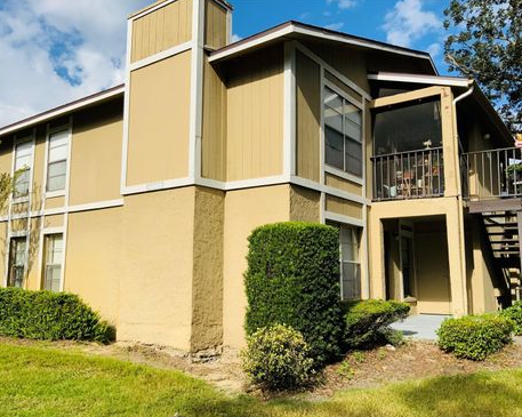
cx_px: 259
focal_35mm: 31
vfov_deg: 47.1
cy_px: 210
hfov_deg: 57.2
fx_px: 479
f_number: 1.8
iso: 20
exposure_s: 1/2320
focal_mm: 3
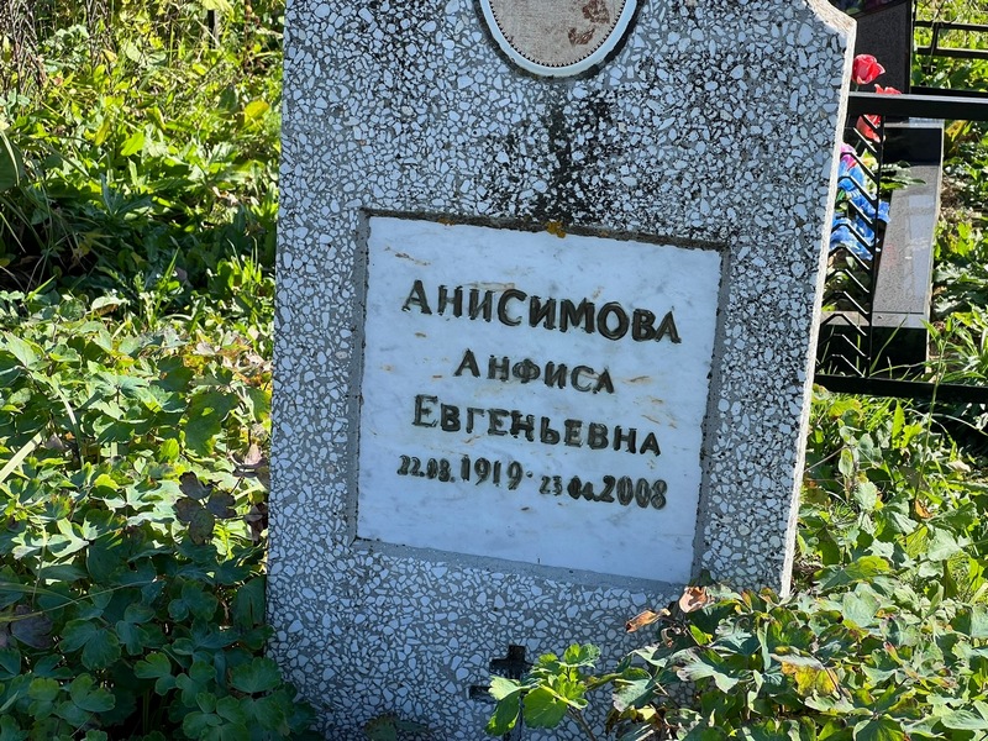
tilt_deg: -20.5
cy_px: 370
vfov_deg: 19.1
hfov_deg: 25.3
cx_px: 494
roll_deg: +1.0
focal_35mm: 77
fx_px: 2198
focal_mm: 9
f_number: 2.8
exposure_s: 1/249
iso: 32
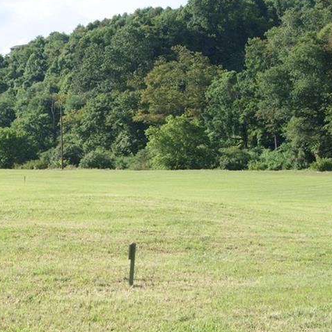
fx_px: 1041
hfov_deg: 17.8
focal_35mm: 96
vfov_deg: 18.1
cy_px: 184
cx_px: 27
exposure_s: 1/80
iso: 100
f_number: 10
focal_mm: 35
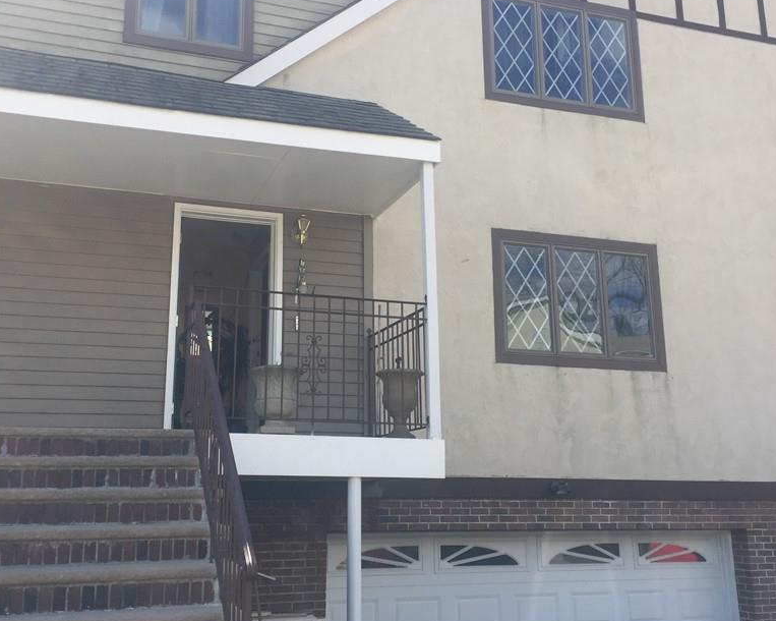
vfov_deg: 39.1
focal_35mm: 38
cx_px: 364
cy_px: 278
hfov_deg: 47.9
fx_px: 873
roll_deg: +1.9
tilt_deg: +12.4
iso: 32
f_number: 2.2
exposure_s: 1/842
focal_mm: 4.15
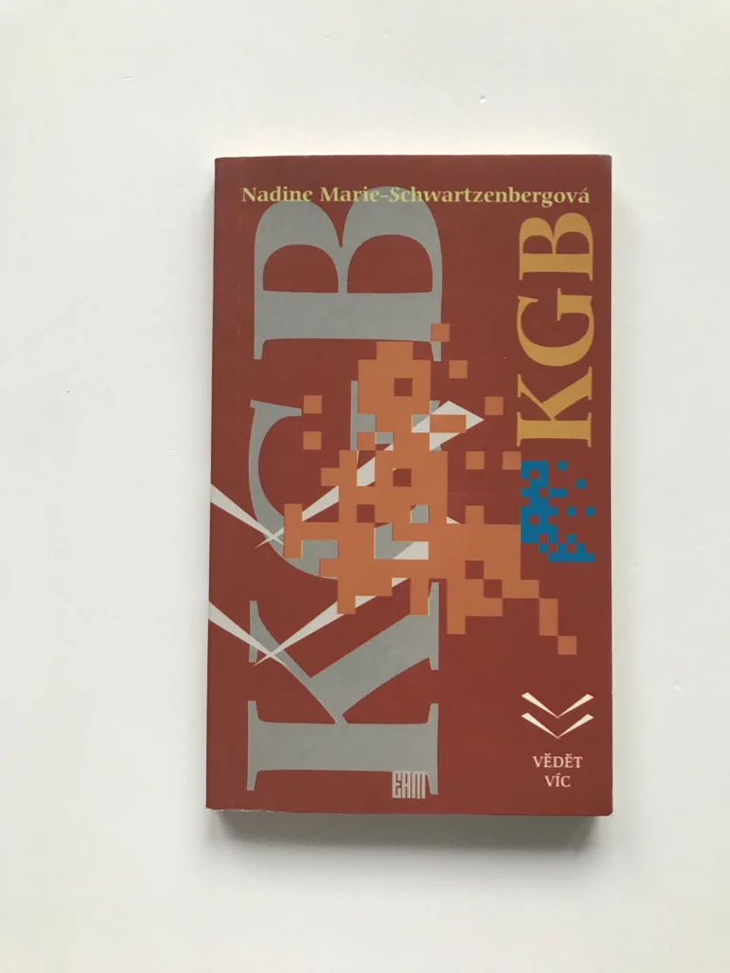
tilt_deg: -88.6
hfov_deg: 49.7
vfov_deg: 63.4
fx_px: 787
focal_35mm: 28
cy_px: 486
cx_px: 365
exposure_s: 1/20
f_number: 1.8
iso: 32
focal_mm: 3.99
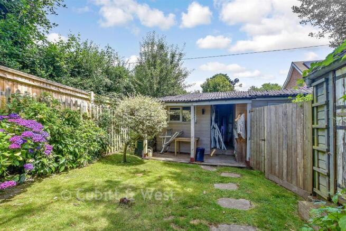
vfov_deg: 77.4
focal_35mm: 15
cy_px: 116
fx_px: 144
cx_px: 173
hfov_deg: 100.4
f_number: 8
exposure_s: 1/80
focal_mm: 10
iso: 160
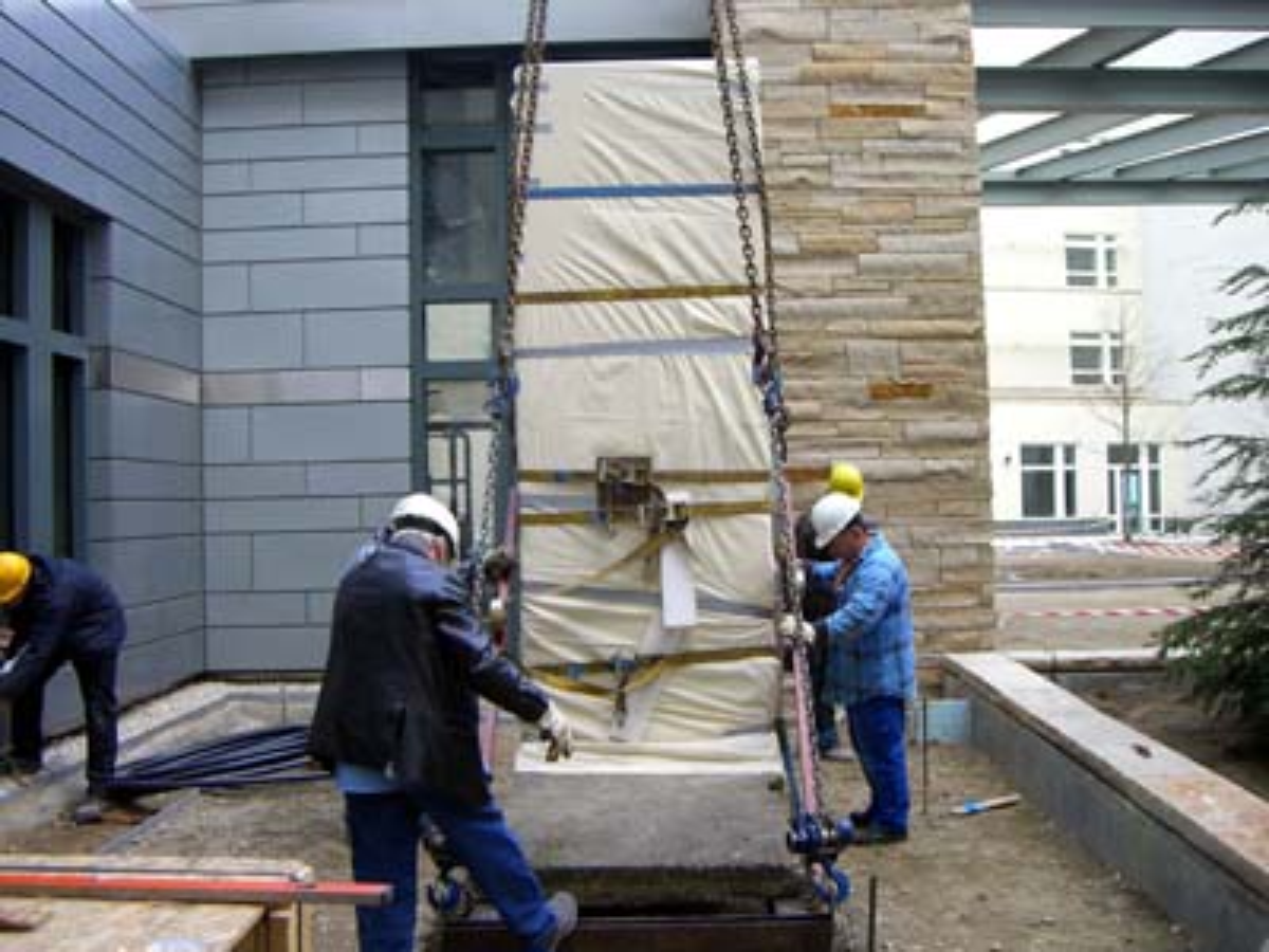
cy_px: 476
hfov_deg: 49.0
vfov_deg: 37.7
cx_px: 634
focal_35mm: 38
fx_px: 1393
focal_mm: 6.2
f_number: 2.7
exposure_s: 1/100
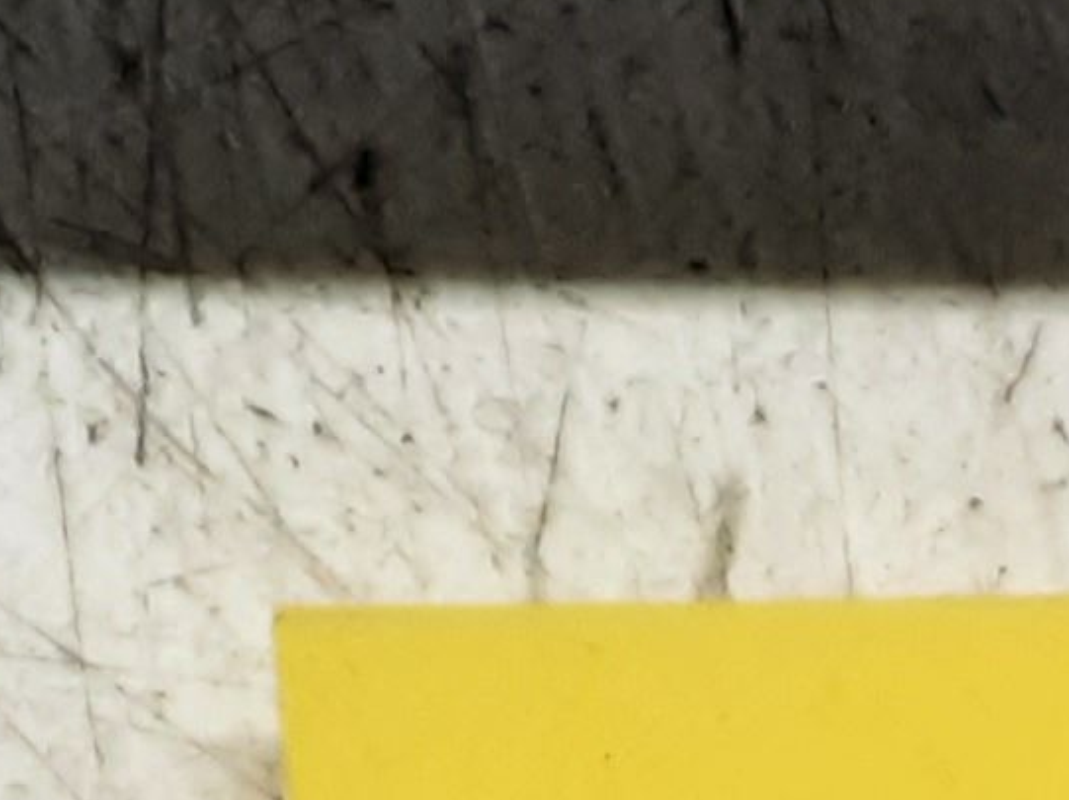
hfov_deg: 10.1
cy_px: -1586
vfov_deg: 7.9
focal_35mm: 163
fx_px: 5030
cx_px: -1767
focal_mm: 2.91
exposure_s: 1/50
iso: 125
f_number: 1.9
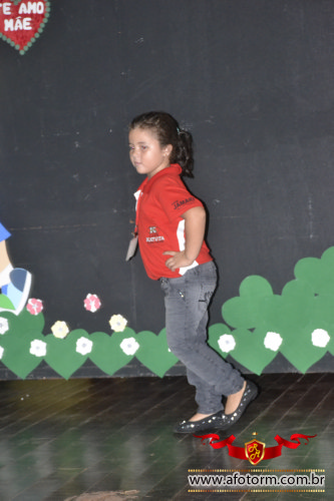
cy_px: 250
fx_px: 1379
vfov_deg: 20.6
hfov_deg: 13.8
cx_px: 167
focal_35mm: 99
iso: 3200
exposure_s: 1/60
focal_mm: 66
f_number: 5.3
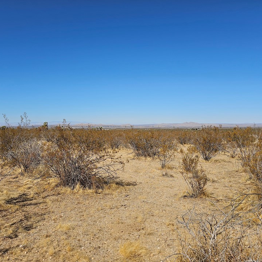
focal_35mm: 29
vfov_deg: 55.6
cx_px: 113
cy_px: 131
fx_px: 248
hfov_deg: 55.4
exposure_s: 1/1761
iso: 12
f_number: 1.7
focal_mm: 6.3
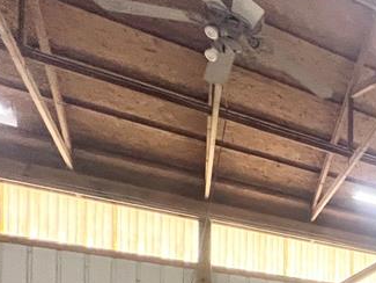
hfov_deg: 28.1
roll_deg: -0.8
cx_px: 576
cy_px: 399
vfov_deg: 27.2
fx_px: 446
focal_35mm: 41
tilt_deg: +1.4
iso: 250
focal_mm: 1.57
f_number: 1.8
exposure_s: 1/60
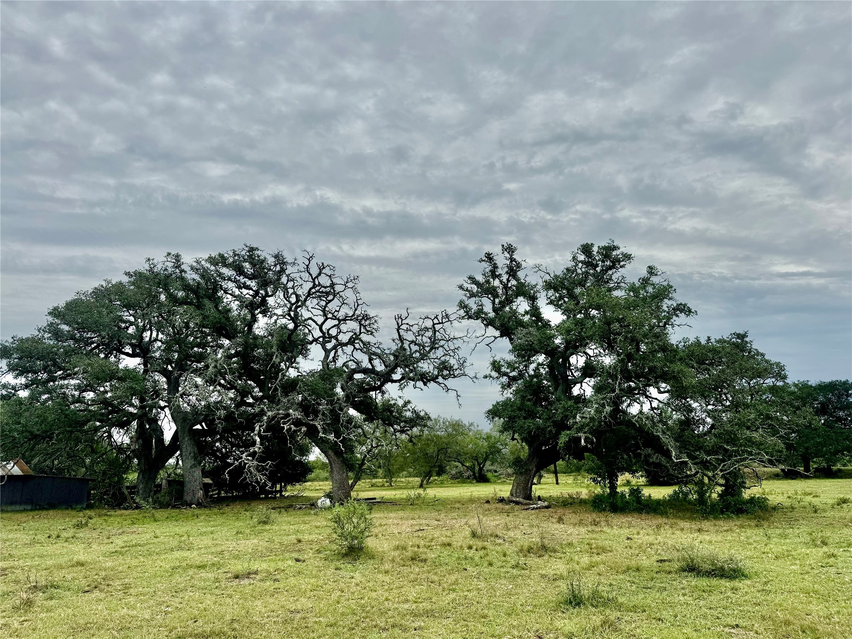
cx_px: 426
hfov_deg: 71.6
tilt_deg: +12.6
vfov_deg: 56.8
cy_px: 320
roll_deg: +1.0
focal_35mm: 24
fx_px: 591
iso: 80
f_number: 1.78
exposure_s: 1/15152
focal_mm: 6.76
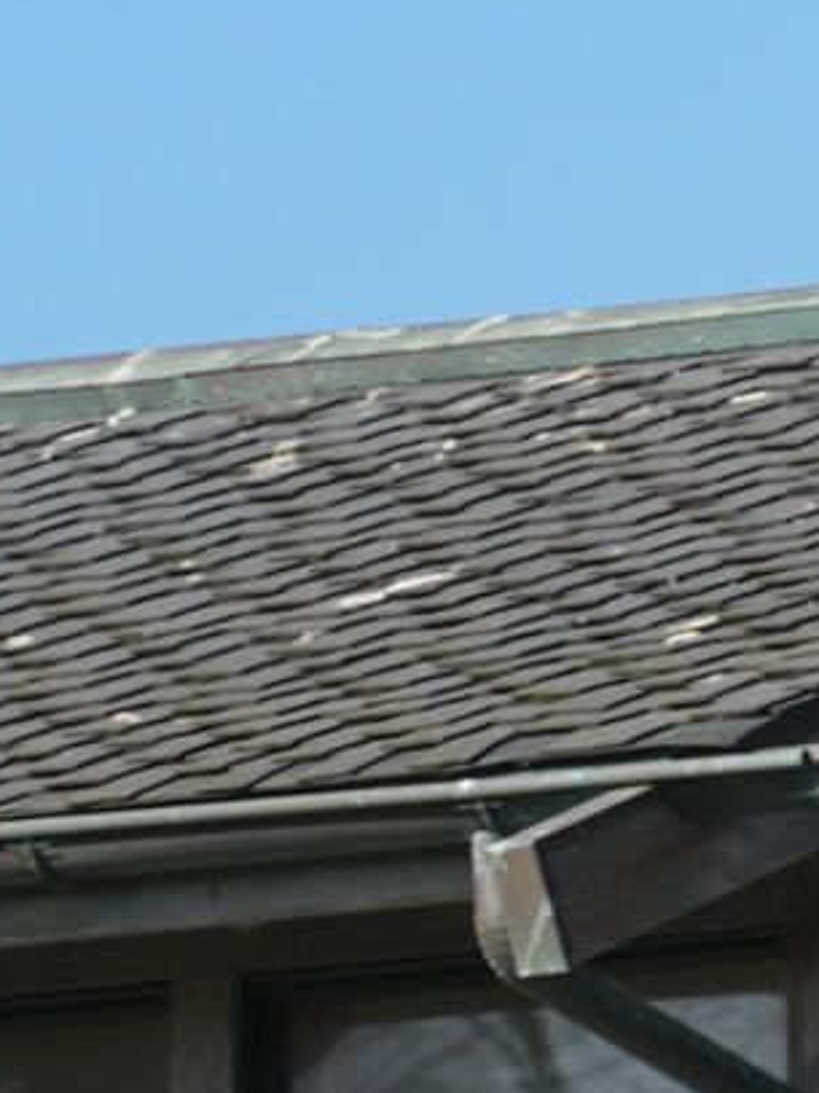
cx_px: 3579
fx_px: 32225
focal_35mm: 1021
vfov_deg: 1.9
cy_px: 1539
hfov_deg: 1.4
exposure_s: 1/1000
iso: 160
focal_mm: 100
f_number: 4.5
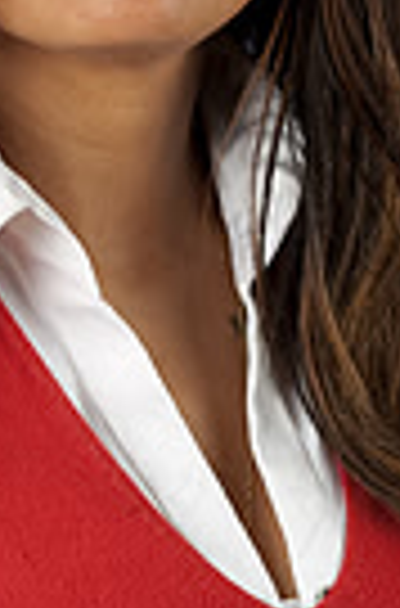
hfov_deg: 5.8
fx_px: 3930
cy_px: 95
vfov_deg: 8.8
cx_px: 101
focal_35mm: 234
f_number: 8
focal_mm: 70
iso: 100
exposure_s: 1/250
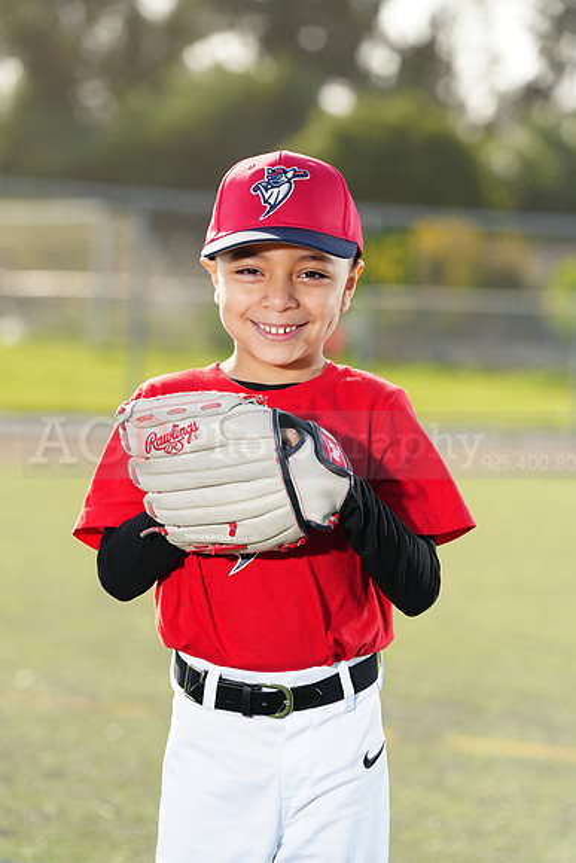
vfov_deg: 13.7
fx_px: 3598
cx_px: 288
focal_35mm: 150
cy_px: 432
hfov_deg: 9.2
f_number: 5
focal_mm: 150
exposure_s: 1/250
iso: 100
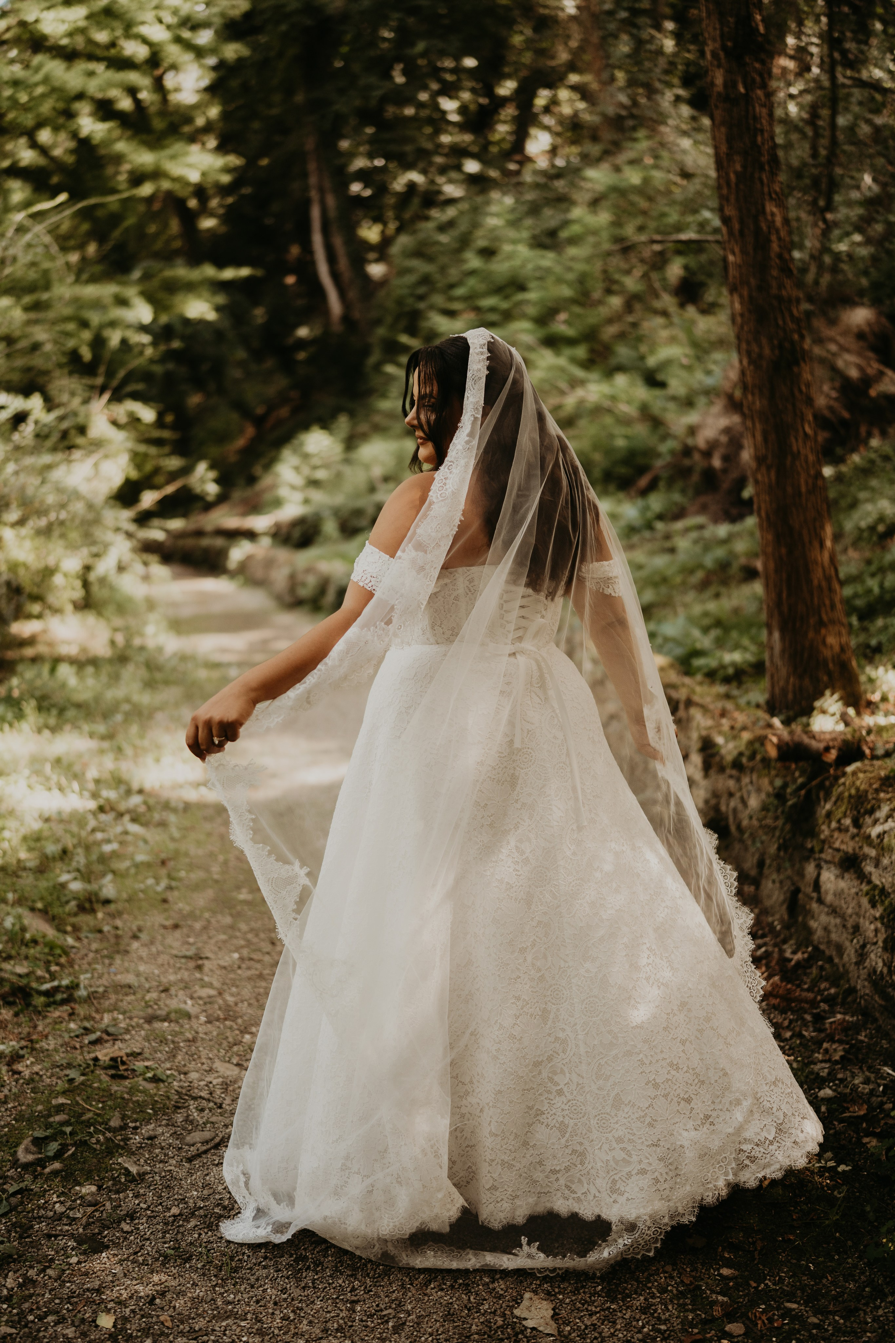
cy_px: 672
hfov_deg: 37.9
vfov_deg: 54.4
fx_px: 1305
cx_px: 448
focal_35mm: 35
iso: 640
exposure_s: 1/1250
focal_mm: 35
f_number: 1.4
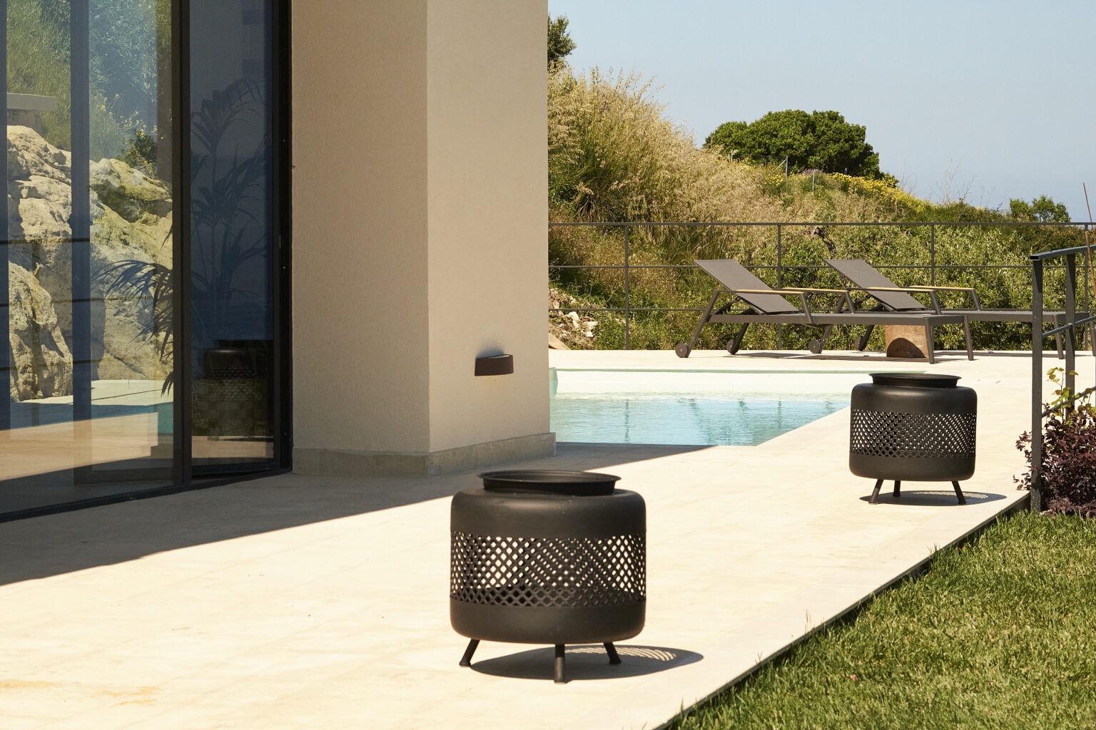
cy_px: 365
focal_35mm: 117
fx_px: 3562
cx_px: 548
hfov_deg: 17.5
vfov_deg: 11.7
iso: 1600
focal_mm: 77.9
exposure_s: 1/2500
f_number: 11
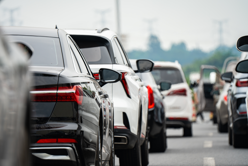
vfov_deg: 3.4
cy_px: 83
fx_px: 2755
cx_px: 124
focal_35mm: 400
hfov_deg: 5.2
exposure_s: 1/250
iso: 100
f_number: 6.3
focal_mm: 400
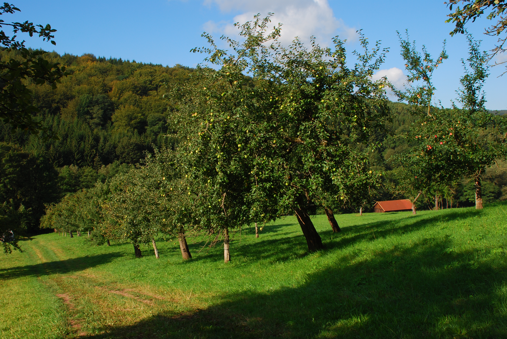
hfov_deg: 53.1
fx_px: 508
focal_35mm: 36
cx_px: 254
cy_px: 170
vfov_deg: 37.0
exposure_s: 1/50
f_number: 14
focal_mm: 24
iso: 100
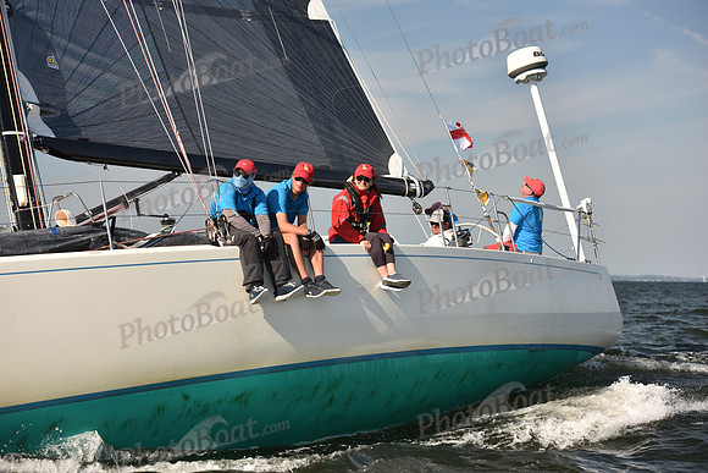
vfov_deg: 14.0
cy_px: 236
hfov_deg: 20.8
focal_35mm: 98
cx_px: 354
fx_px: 1928
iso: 250
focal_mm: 98
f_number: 4.5
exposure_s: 1/1000
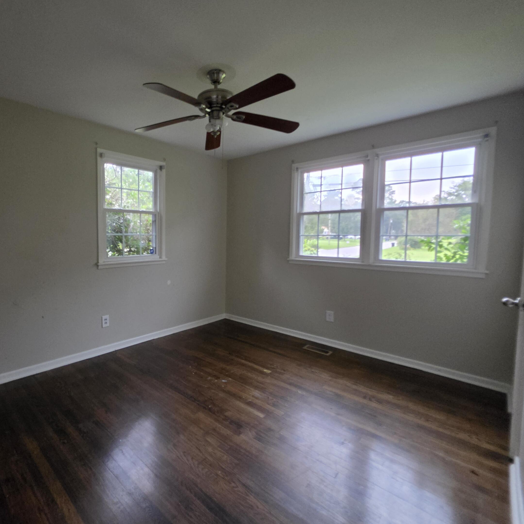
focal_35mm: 16
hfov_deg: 85.3
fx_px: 274
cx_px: 189
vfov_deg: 87.4
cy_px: 257
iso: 1000
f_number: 1.9
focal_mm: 2.2
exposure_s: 1/60
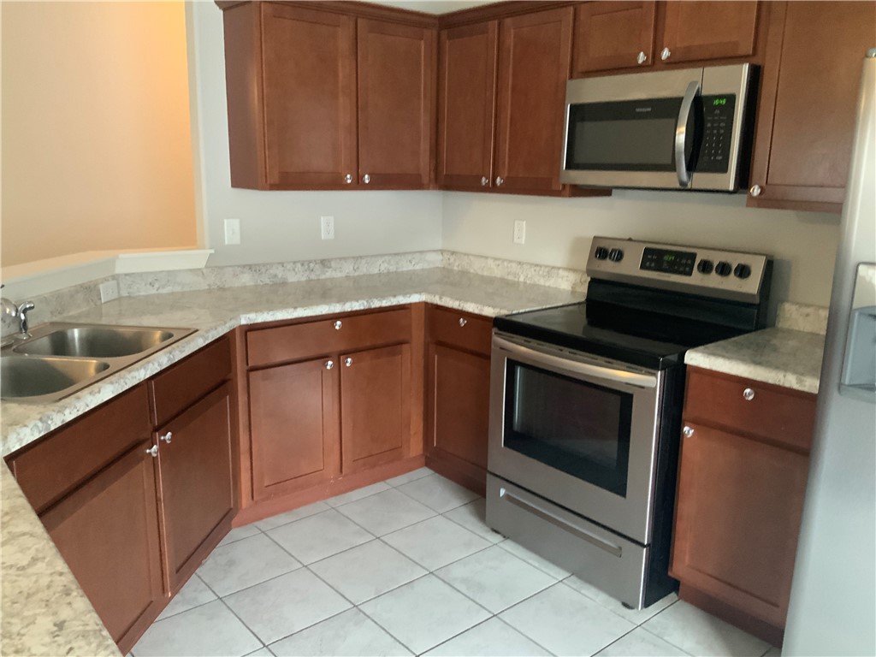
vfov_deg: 48.2
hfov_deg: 61.7
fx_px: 734
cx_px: 438
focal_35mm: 29
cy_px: 328
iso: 320
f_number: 1.8
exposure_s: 1/40
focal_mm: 3
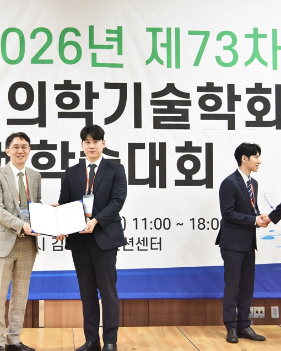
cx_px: 101
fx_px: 582
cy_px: 177
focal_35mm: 56
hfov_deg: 27.0
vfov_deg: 33.6
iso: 6400
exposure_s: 1/125
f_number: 6.3
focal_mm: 38
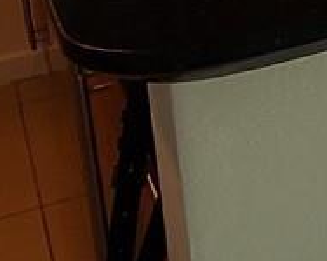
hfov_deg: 13.7
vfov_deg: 12.8
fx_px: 1044
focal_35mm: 108
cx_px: 748
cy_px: -221
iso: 100
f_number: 2.2
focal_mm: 2.2
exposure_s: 1/119
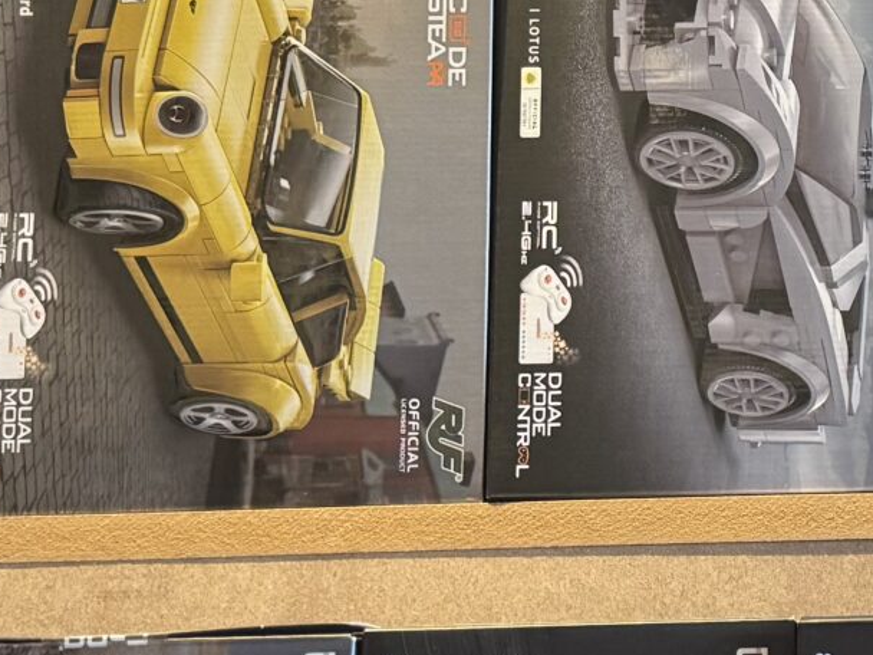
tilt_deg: +13.1
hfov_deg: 18.7
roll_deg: +1.0
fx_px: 2547
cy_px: 45
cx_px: 966
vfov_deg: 14.5
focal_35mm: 101
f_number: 1.78
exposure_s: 1/50
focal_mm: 6.76
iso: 400
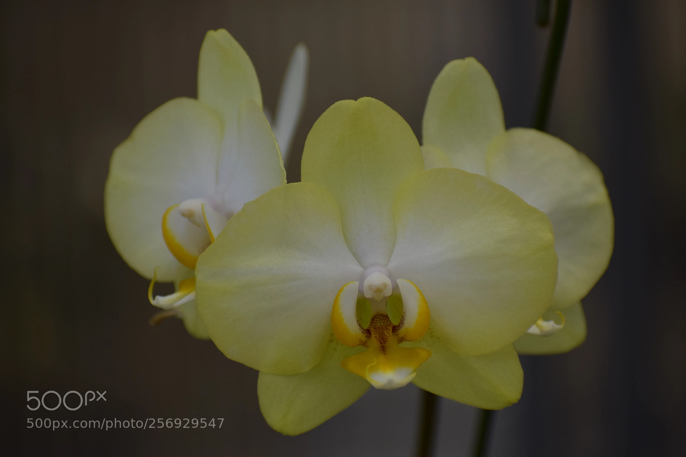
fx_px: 6287
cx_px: 343
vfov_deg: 4.2
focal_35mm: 330
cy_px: 228
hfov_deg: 6.2
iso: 200
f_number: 5.6
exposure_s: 1/400
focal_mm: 220
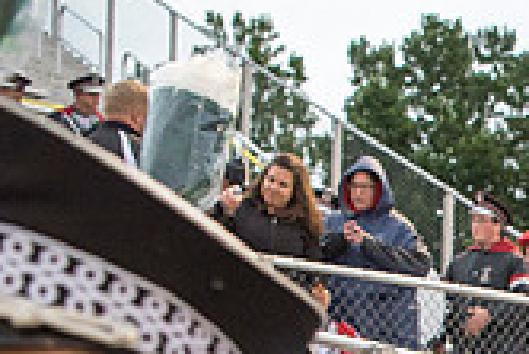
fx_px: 1235
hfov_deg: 21.0
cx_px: 758
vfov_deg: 15.0
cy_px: 550
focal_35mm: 84
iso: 2000
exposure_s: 1/800
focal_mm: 24
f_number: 3.2
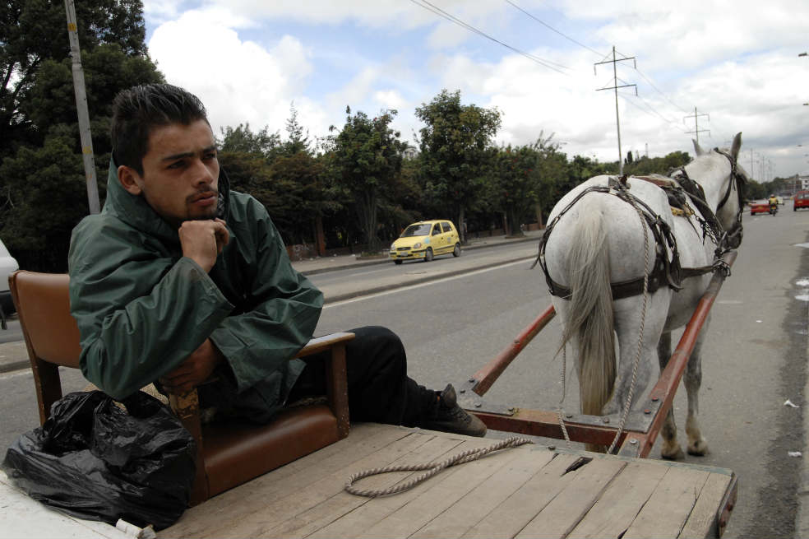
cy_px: 270
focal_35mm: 32
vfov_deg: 41.7
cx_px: 404
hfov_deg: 59.5
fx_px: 707
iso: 640
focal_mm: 21
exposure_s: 1/1000
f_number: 5.6
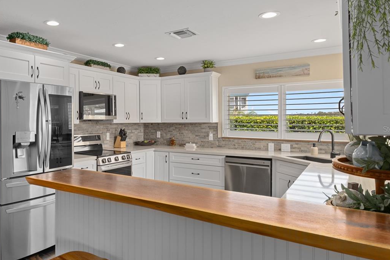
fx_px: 279
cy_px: 129
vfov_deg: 49.9
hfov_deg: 66.8
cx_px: 112
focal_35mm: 26
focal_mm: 11
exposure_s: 1/6
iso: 250
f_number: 8
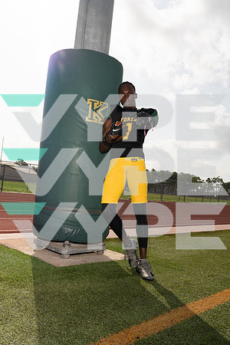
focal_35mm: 32
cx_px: 115
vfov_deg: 58.7
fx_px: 307
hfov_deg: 41.1
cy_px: 172
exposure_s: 1/250
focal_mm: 32
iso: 100
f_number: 11
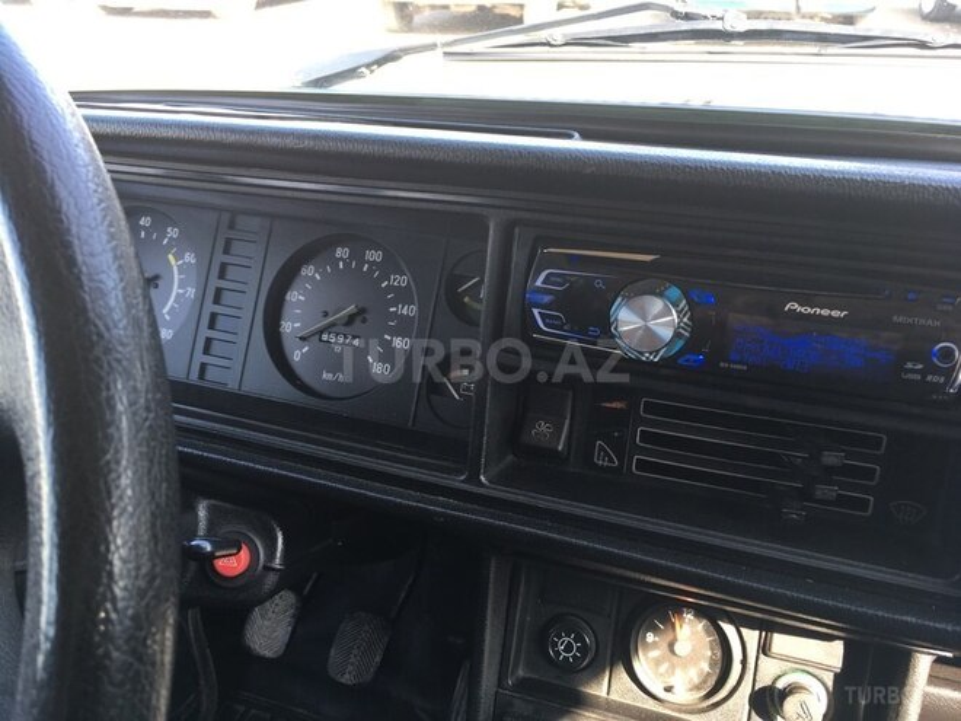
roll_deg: +3.2
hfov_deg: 61.7
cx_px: 480
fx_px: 805
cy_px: 360
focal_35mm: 29
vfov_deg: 48.2
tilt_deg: -30.3
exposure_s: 1/50
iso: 25
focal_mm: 4.15
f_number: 2.2
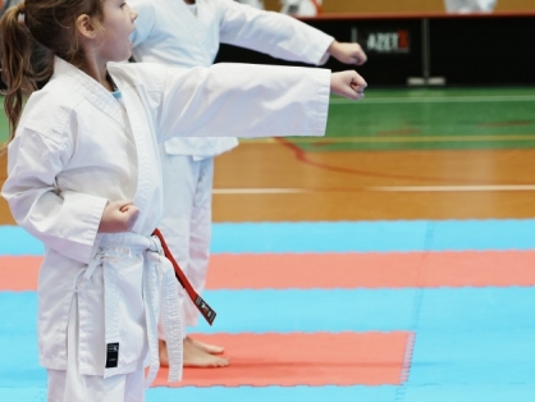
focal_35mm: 193
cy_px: 203
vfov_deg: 7.7
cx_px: 229
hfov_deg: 10.2
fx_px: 2985
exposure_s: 1/40
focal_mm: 105
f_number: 5.6
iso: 640
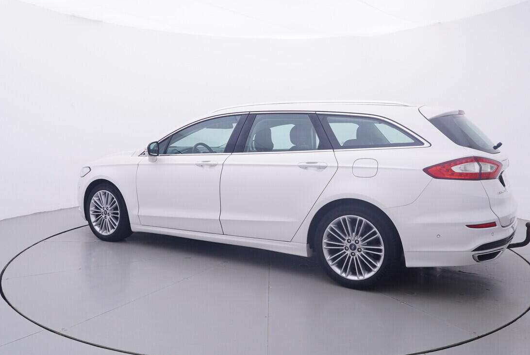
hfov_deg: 62.5
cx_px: 268
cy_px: 157
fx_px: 437
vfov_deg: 44.1
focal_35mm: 30
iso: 200
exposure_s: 1/80
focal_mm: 15
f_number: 5
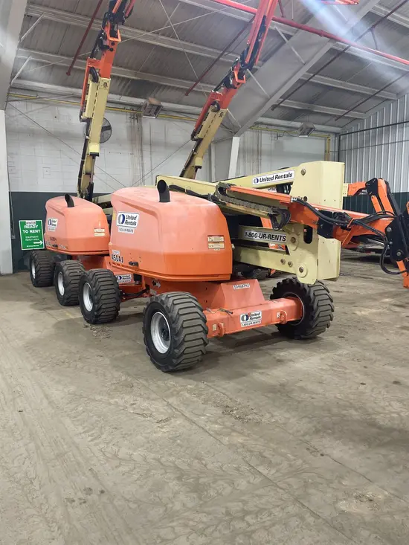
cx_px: 204
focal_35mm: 26
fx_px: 409
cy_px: 272
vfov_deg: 67.3
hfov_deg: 53.1
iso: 125
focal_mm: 4.2
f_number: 1.6
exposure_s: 1/60
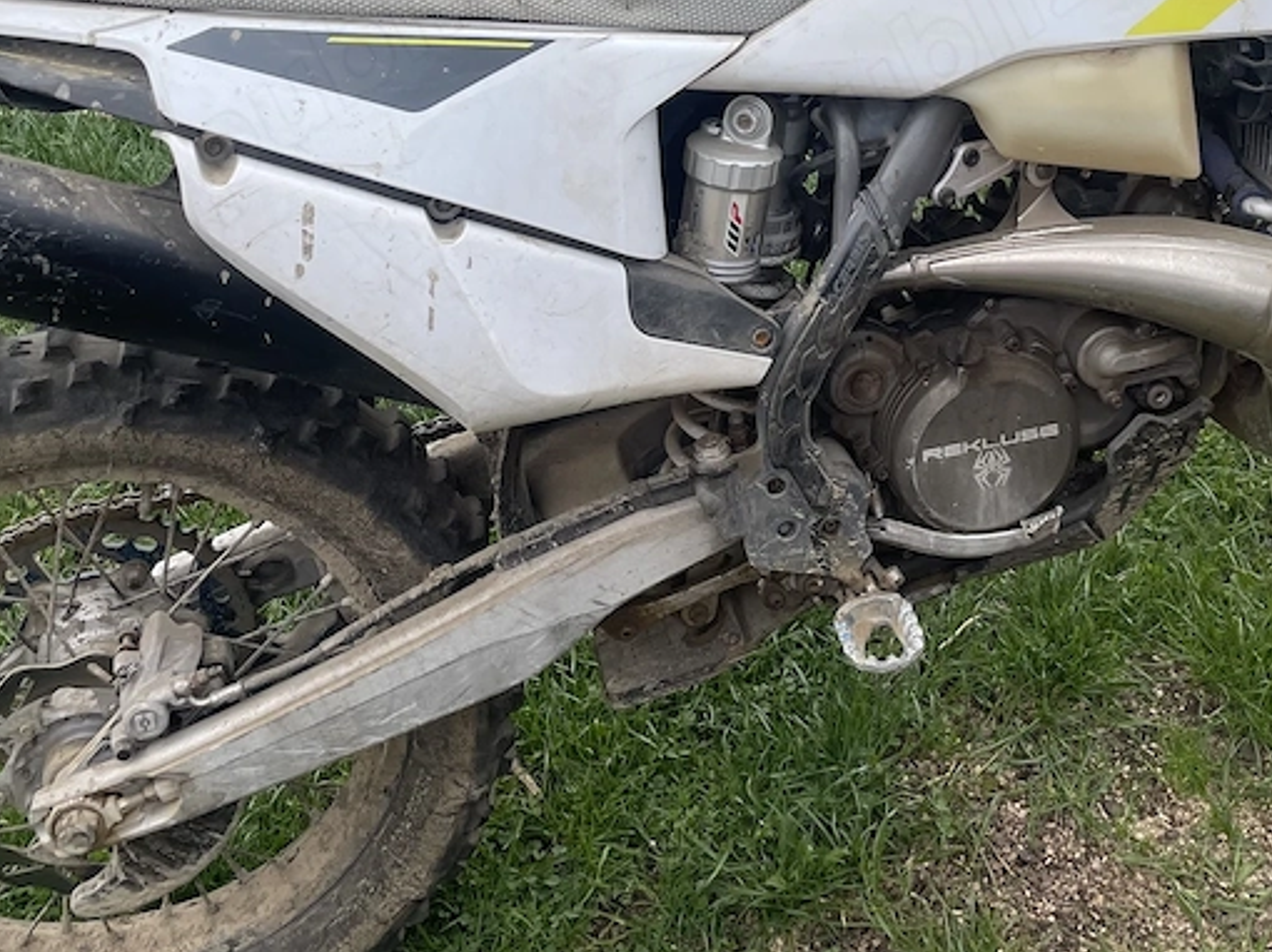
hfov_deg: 37.4
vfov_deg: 27.2
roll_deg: +1.2
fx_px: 1873
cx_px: 738
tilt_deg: -29.2
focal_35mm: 51
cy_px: 37
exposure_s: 1/1103
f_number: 1.6
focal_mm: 4.2
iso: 32
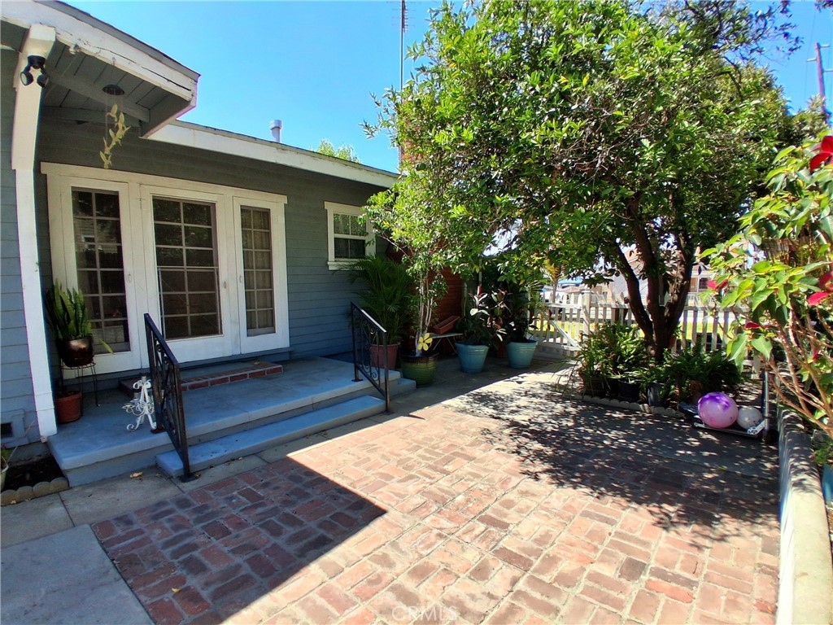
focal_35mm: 17
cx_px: 416
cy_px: 312
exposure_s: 1/909
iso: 50
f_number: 2.2
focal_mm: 1.4
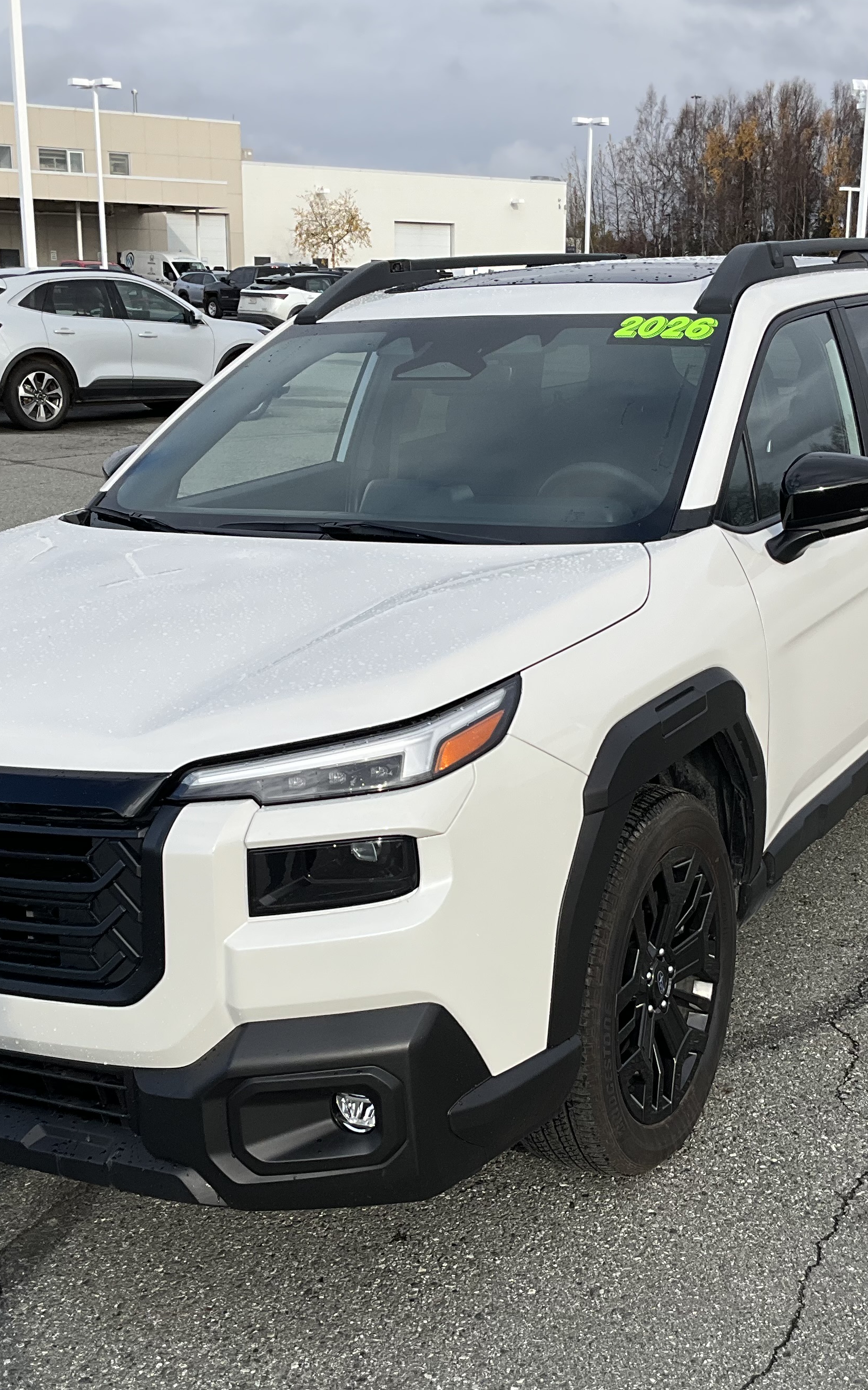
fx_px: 1779
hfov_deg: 27.4
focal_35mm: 47
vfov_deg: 42.6
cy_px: 758
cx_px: 475
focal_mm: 3
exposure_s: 1/1055
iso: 25
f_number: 1.8
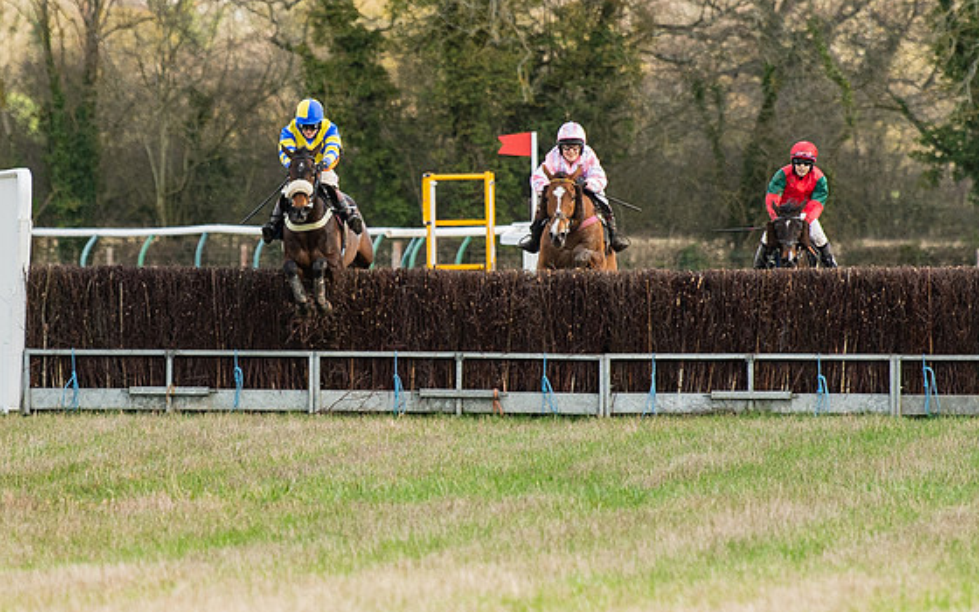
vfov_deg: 1.9
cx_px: 355
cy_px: 297
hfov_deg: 3.1
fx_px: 18010
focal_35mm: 675
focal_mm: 200
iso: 400
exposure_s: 1/1000
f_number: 4
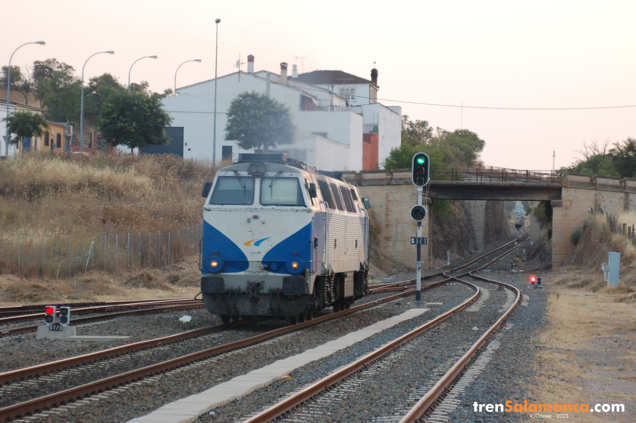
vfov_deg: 9.1
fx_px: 2648
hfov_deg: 13.7
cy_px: 212
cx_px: 318
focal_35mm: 150
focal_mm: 100
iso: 800
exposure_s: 1/100
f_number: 5.6
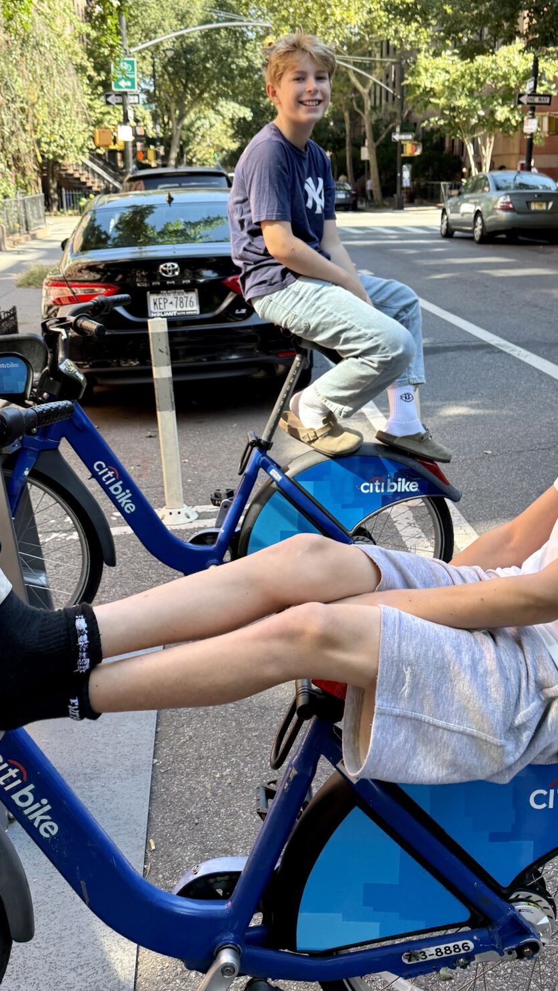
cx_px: 294
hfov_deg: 32.8
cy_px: 441
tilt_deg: -16.3
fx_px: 946
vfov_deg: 55.2
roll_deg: -0.6
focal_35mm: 36
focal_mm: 6.76
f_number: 1.78
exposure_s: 1/501
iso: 100
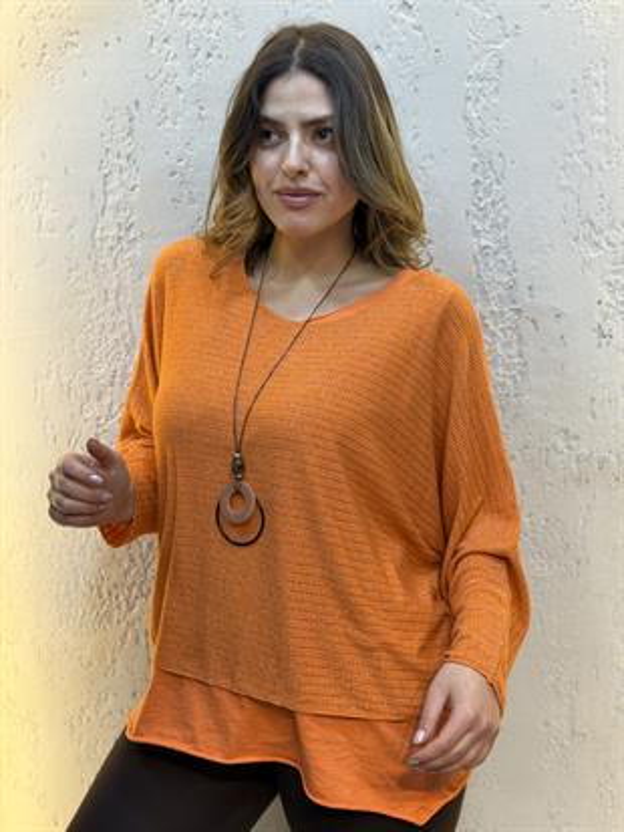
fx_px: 1153
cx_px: 312
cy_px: 416
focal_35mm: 48
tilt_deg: -11.1
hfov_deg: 30.3
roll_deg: +3.4
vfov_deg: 39.6
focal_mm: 6.76
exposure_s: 1/100
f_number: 1.78
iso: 80
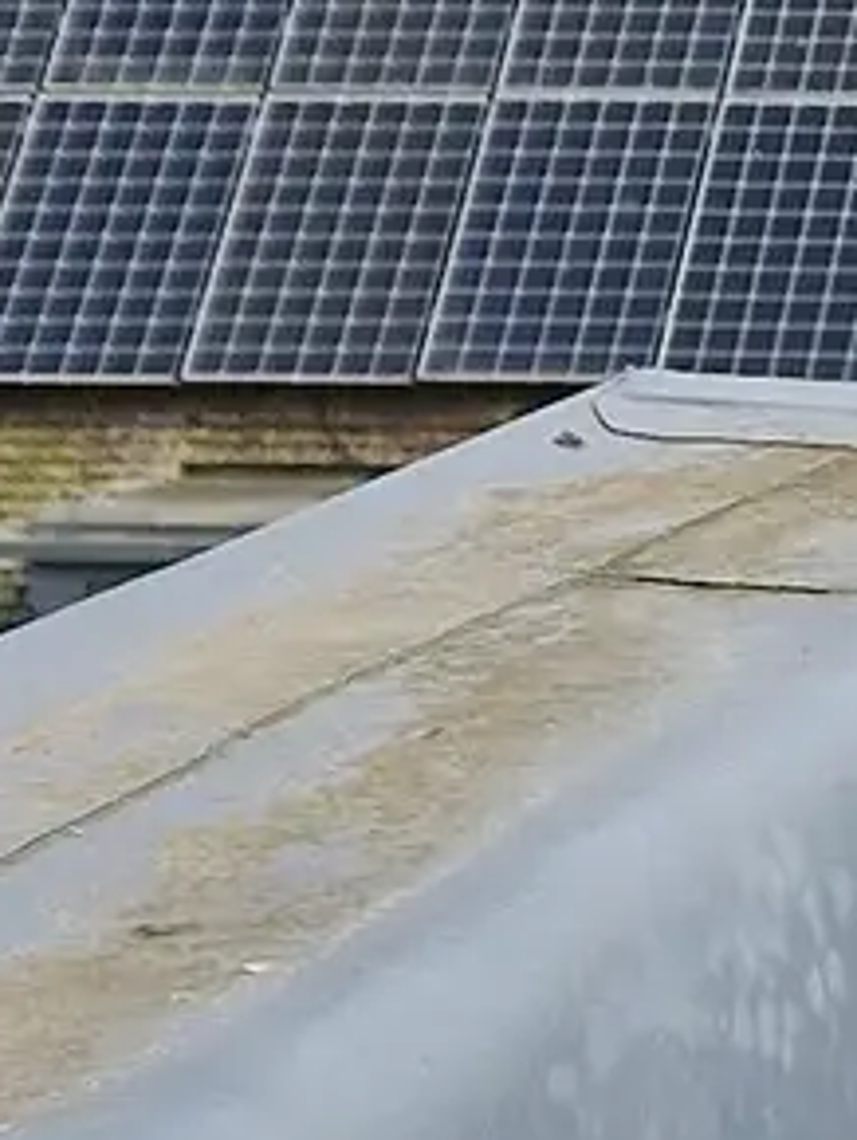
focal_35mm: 169
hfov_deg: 7.5
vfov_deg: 11.2
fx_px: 5570
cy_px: 1759
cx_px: 2713
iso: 50
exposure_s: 1/1229
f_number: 1.8
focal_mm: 5.4
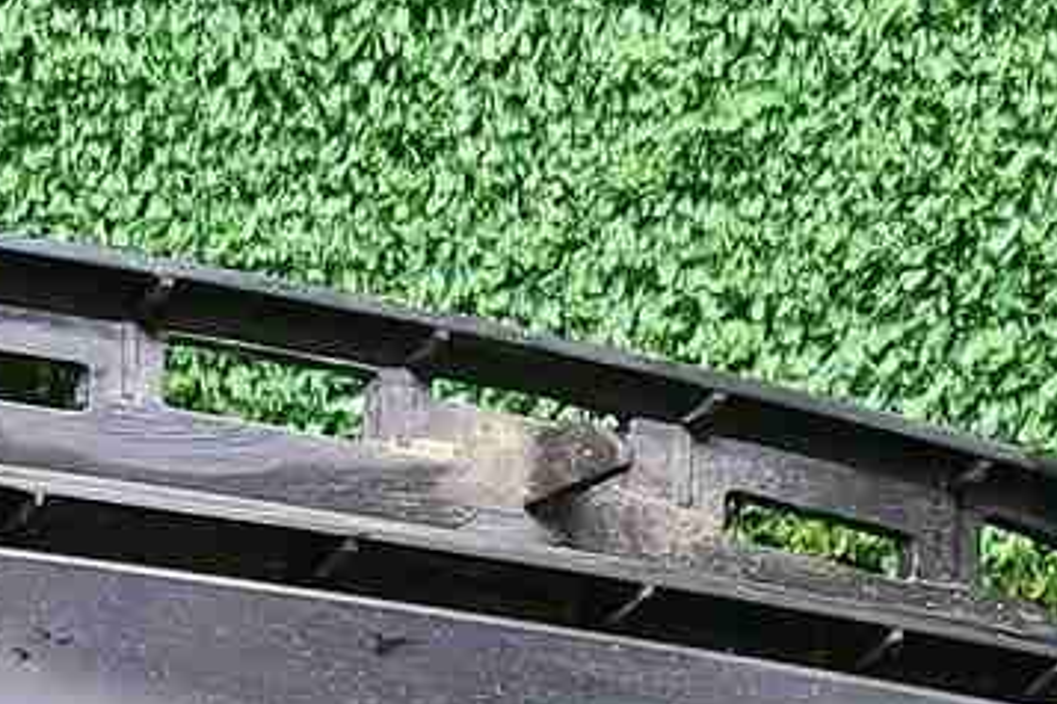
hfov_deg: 18.4
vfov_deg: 11.5
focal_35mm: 109
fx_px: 3200
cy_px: 1346
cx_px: 50
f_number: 1.8
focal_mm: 5.4
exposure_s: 1/33
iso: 390
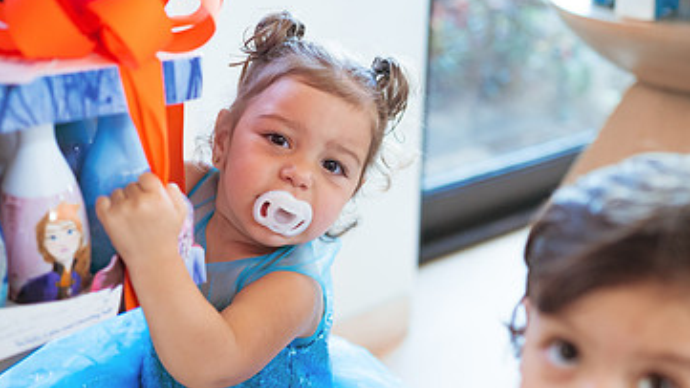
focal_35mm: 59
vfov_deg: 20.2
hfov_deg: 35.5
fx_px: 1079
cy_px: 284
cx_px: 346
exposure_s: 1/640
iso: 1600
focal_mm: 35
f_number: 2
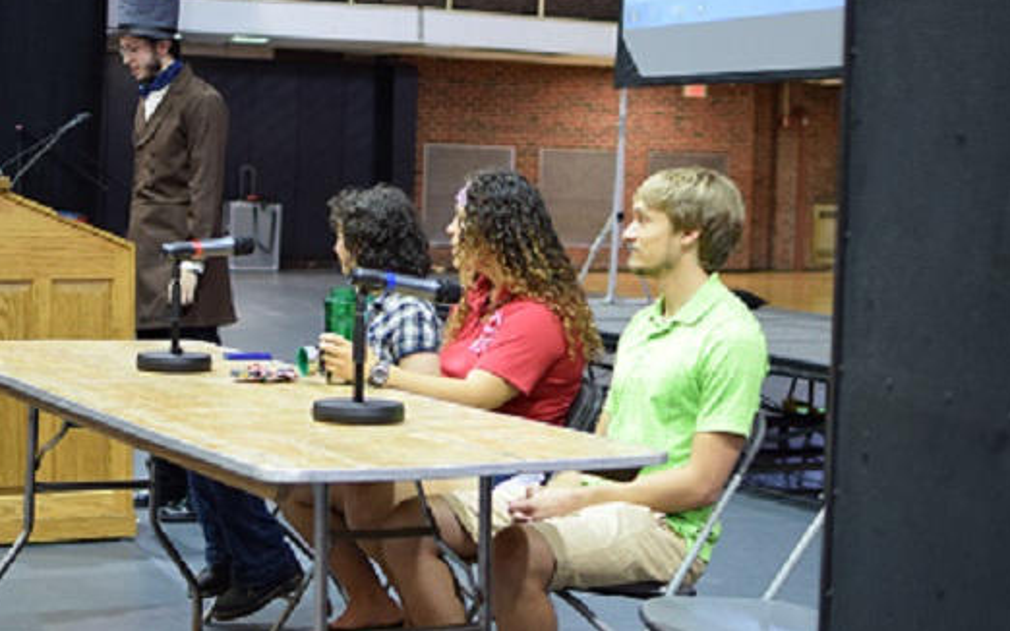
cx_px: 424
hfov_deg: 31.7
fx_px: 1778
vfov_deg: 20.1
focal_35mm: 65
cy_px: 227
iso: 800
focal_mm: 35
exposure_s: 1/60
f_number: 2.2
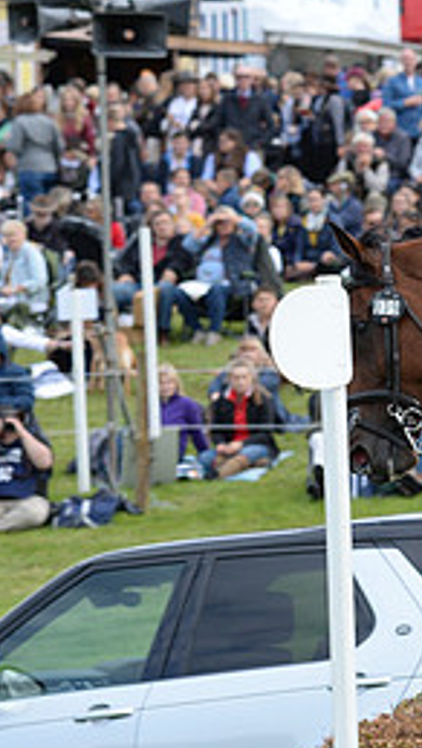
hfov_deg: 3.2
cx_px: 780
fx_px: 7448
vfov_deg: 5.8
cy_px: 468
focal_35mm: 375
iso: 800
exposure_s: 1/1000
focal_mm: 160
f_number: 7.1
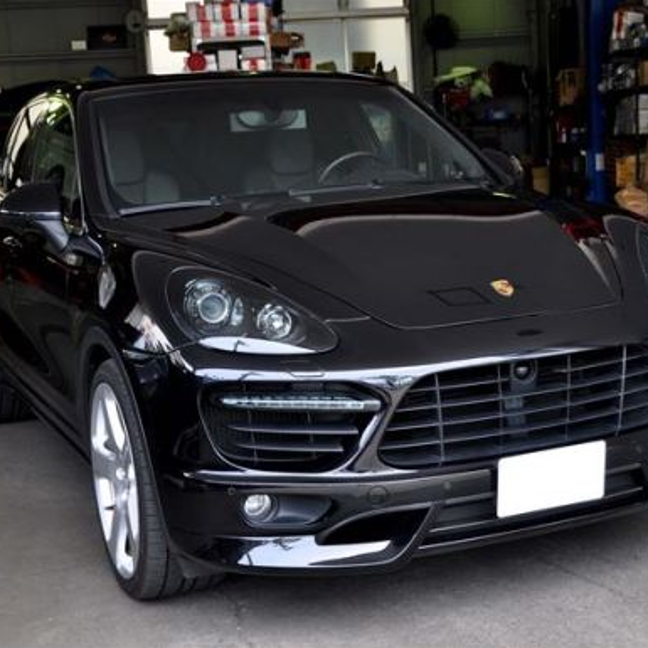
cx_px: 367
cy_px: 324
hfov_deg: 27.7
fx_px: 1313
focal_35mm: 62
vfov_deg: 27.7
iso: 200
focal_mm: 32
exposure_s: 1/50
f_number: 7.1
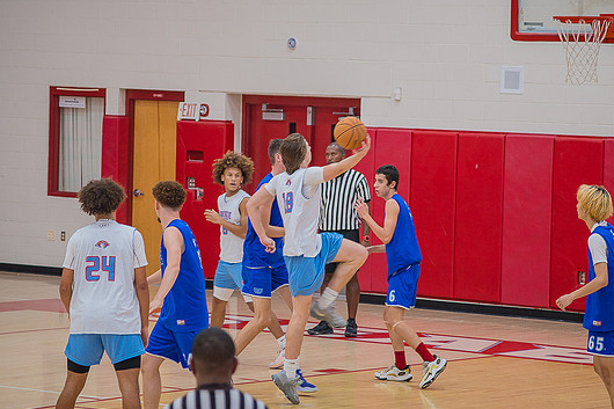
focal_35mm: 164
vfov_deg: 8.4
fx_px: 2796
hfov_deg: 12.5
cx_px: 328
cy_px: 191
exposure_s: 1/250
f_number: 5
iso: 1000
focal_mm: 150
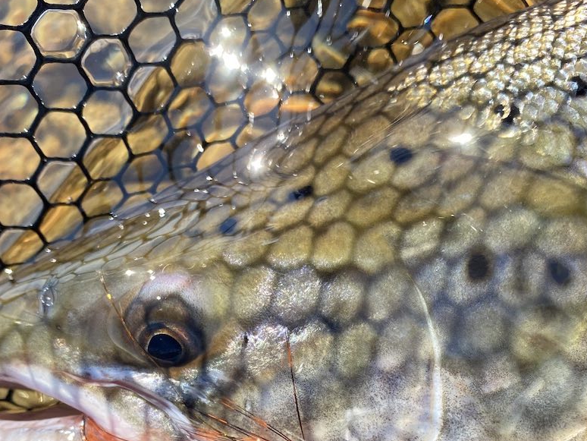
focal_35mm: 47
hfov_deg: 40.4
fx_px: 797
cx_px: 312
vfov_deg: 29.7
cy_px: 389
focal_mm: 4.25
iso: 32
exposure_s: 1/715
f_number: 1.8
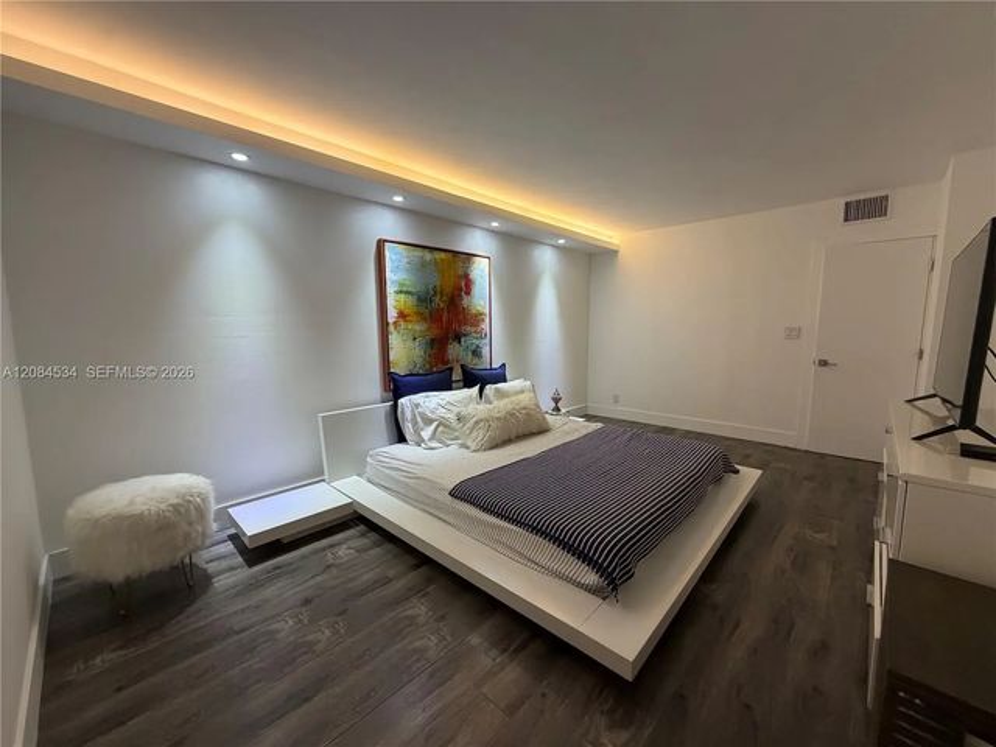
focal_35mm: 14
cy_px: 374
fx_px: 403
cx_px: 498
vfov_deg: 85.7
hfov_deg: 102.1
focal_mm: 2.22
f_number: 2.2
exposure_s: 1/120
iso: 320
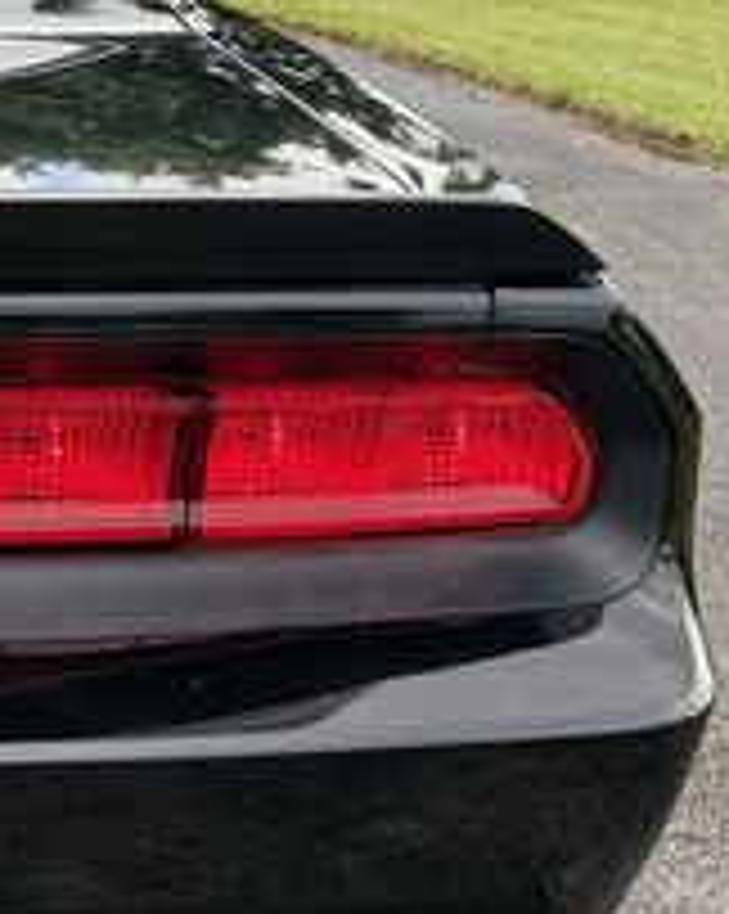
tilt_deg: -18.7
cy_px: 428
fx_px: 1999
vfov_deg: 25.7
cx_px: -513
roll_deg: -0.4
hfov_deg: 17.5
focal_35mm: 74
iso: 80
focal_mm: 6.76
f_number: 1.78
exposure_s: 1/735
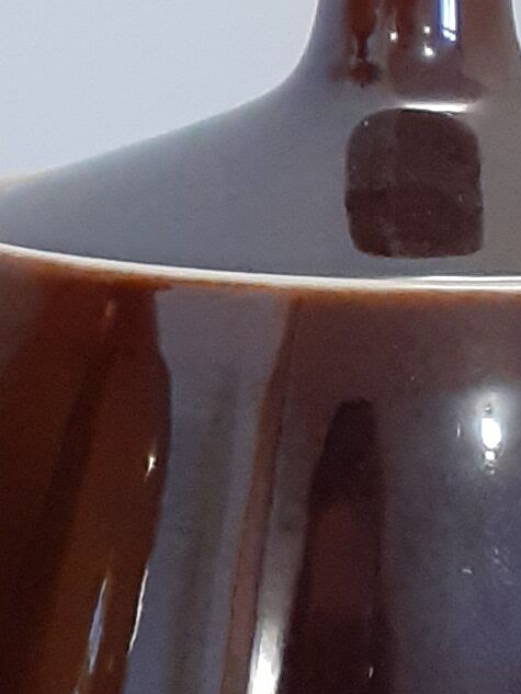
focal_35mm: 176
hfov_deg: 8.4
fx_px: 3531
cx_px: 48
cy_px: 118
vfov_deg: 11.2
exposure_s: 1/33
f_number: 1.9
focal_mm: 3.6
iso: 250
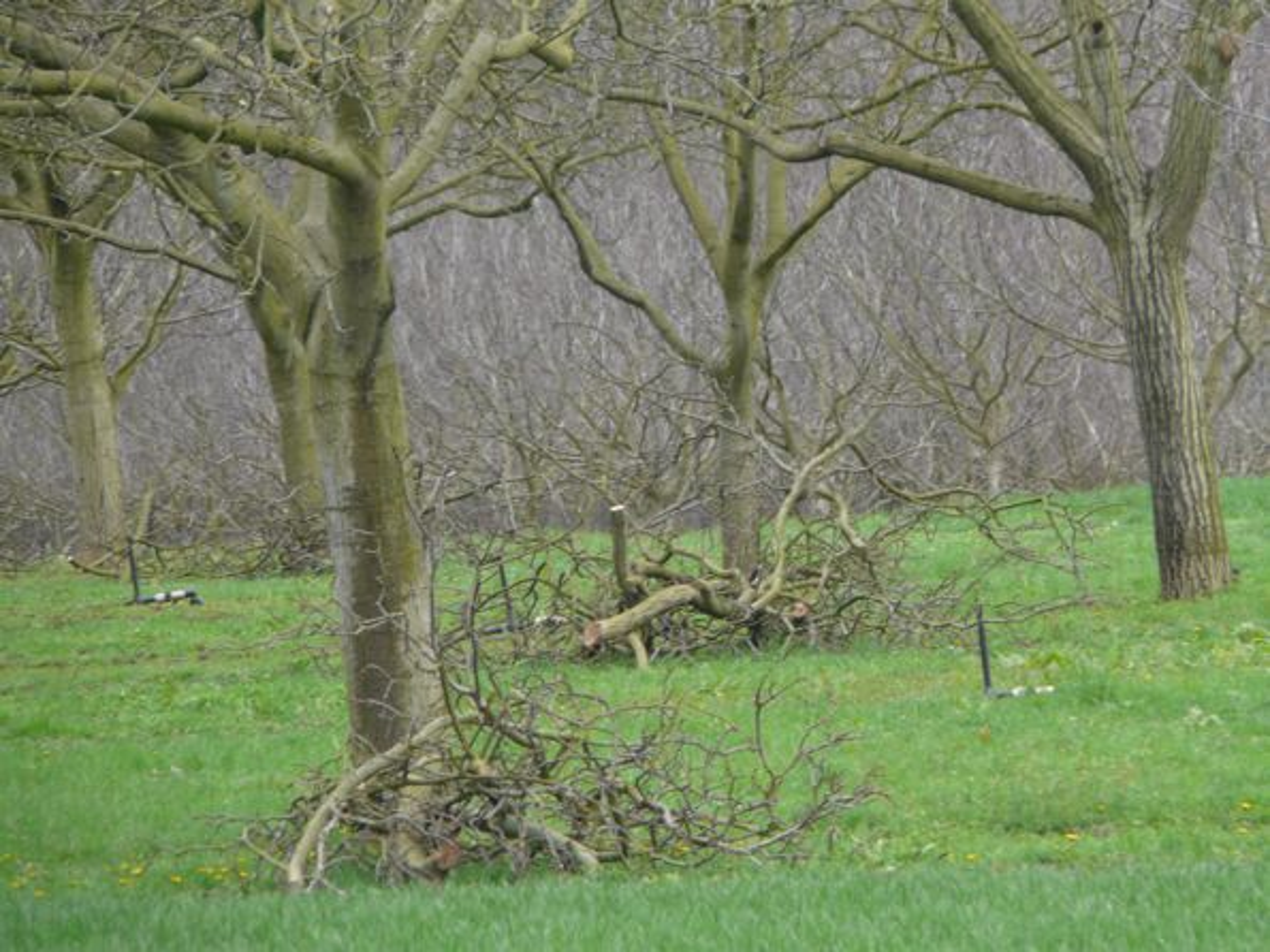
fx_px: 13939
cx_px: 635
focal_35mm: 380
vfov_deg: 3.9
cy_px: 476
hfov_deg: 5.2
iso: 100
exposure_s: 1/125
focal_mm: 62.4
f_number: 4
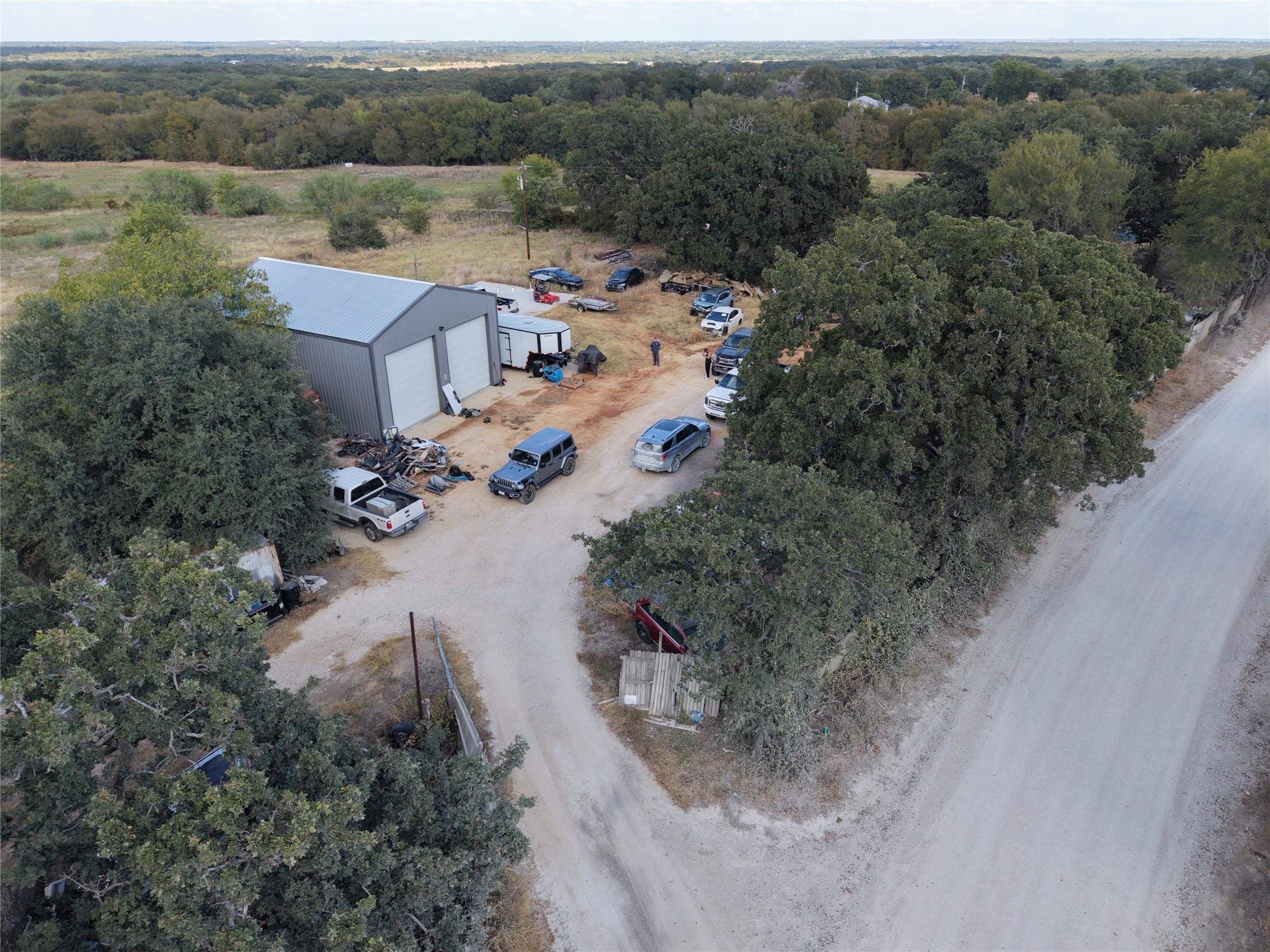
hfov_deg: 71.6
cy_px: 476
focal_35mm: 24
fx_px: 881
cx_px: 635
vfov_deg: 56.8
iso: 100
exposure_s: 1/725
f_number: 1.8
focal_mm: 8.67
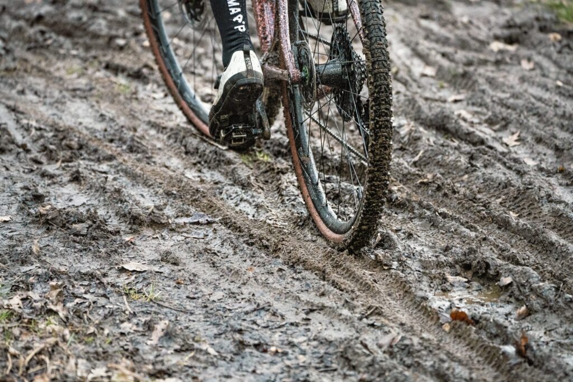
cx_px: 286
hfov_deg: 8.6
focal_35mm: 238
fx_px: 3788
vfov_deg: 5.8
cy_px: 191
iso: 5000
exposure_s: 1/1250
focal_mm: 238
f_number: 5.6
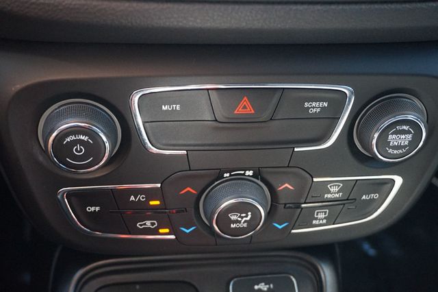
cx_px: 219
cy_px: 146
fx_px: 529
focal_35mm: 44
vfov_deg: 30.8
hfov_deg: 45.0
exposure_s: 1/60
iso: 2500
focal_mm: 29
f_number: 4.5
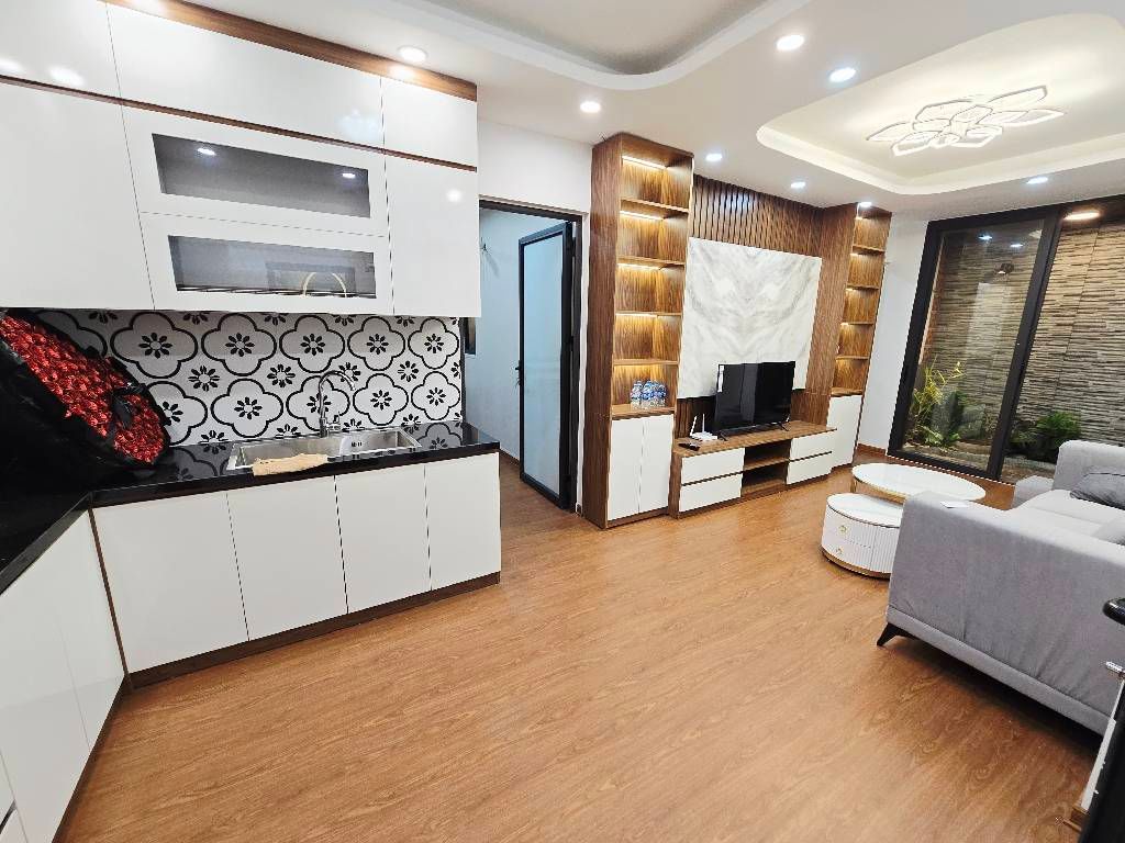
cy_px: 422
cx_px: 562
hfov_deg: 106.2
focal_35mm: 13
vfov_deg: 89.9
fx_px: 422
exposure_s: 1/50
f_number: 2.2
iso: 80
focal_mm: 2.2
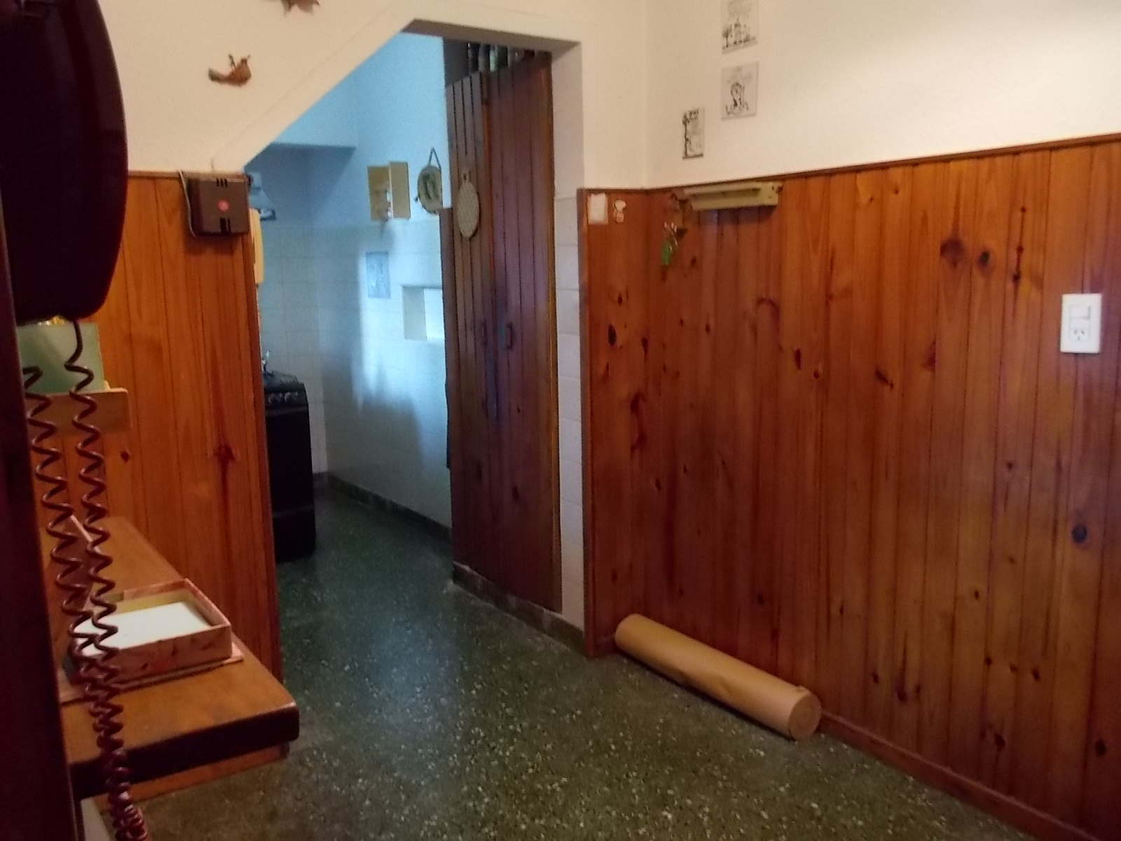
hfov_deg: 61.7
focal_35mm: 29
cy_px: 420
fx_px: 939
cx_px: 560
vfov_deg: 48.2
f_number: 3.3
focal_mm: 4.1
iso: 400
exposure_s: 1/13
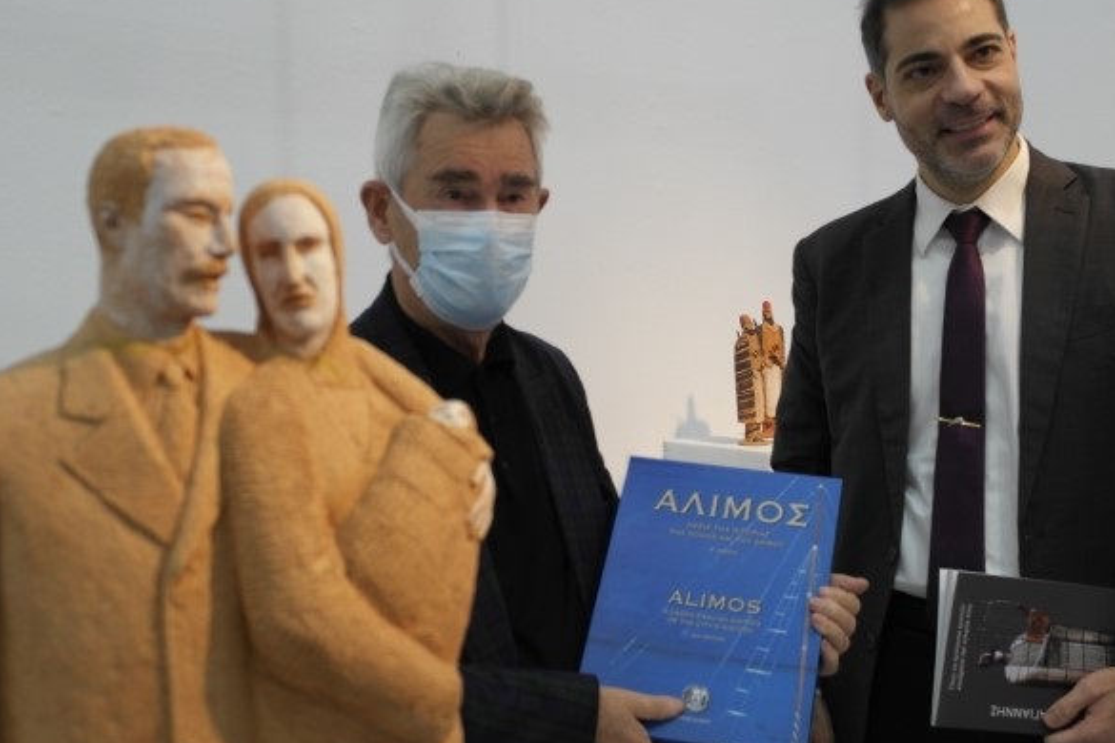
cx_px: 621
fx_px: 1270
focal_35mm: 41
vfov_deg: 32.6
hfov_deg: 47.3
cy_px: 388
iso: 200
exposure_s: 1/80
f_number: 3.5
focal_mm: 20
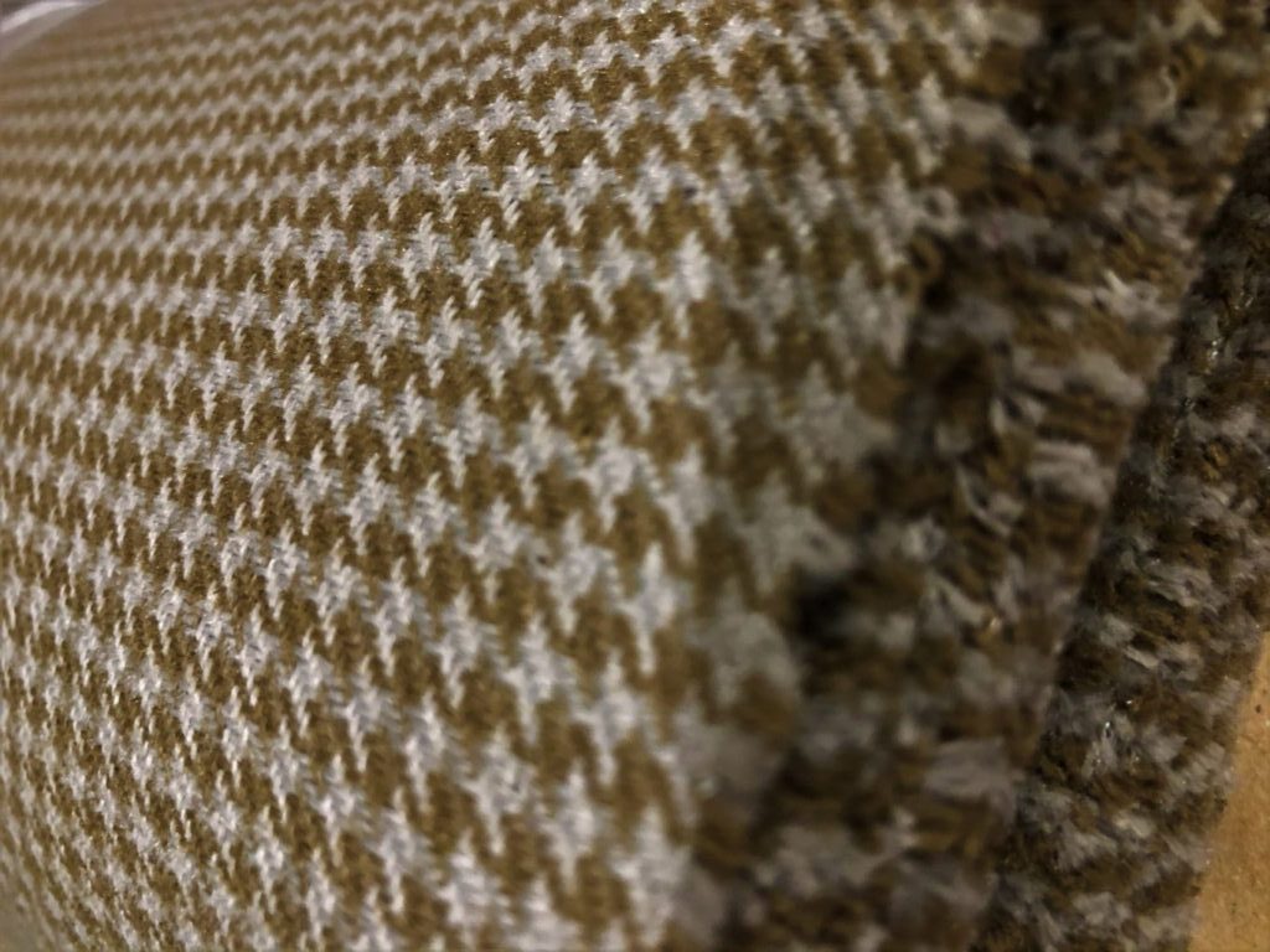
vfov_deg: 49.7
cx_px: 635
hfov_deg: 63.4
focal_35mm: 28
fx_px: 1027
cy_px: 476
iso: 100
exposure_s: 1/17
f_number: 1.8
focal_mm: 3.99
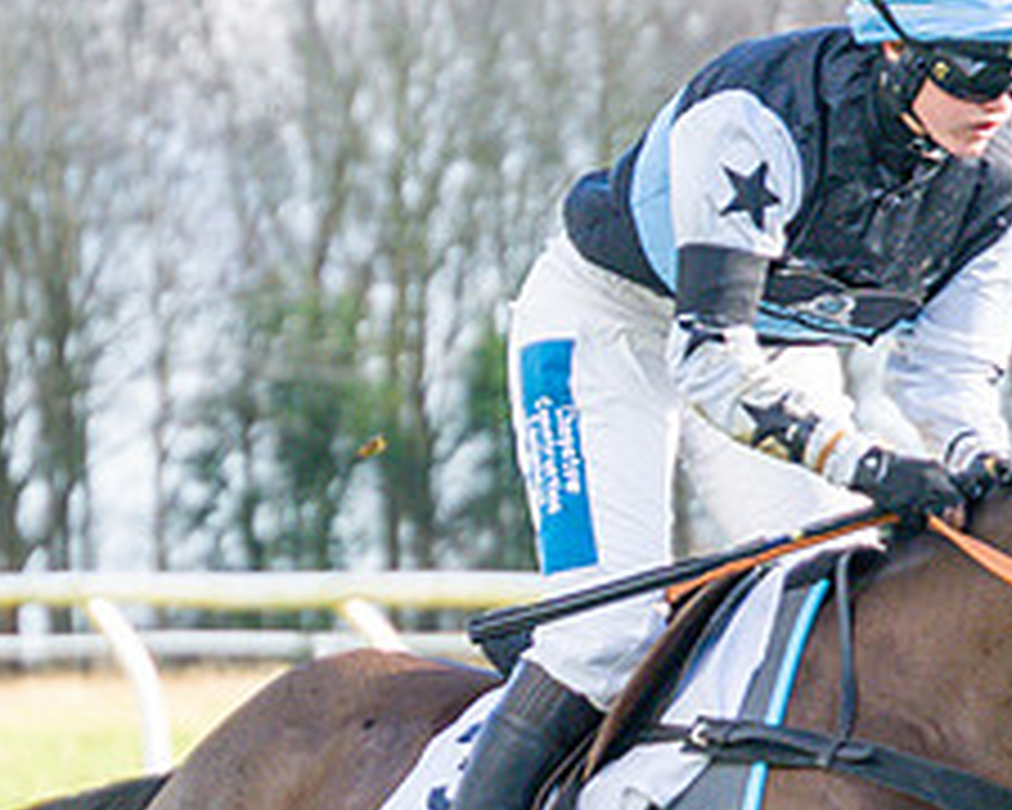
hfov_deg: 3.8
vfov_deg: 3.1
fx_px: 15125
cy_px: 928
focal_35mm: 505
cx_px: 712
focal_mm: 98
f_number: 4
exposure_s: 1/1000
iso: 400
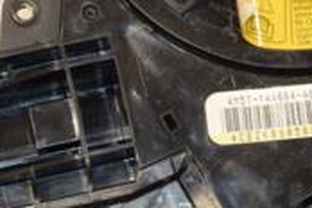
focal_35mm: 300
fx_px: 2600
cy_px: -29
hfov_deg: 6.9
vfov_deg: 4.6
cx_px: 215
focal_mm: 58
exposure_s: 1/200
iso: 800
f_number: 8
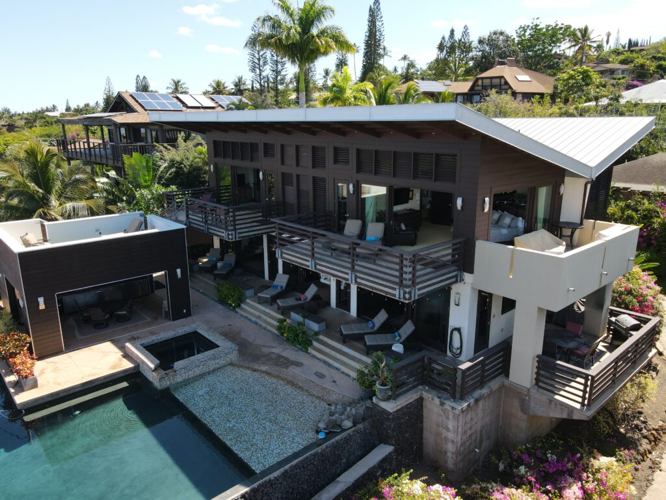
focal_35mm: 24
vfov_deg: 56.8
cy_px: 250
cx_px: 333
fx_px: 462
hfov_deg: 71.6
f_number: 2.8
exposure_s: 1/250
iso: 100
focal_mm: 4.5
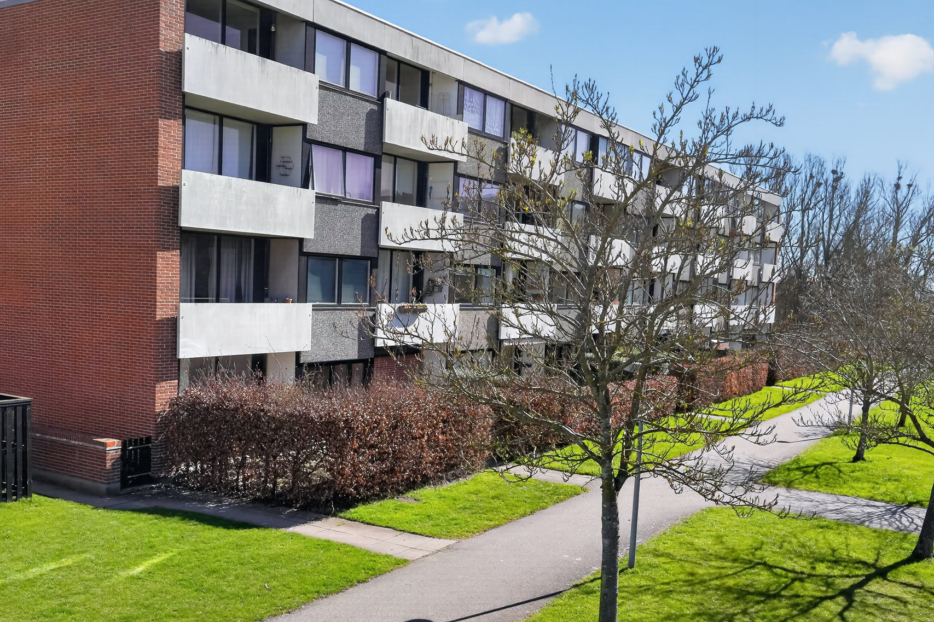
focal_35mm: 36
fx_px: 934
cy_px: 381
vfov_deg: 36.7
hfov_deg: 53.1
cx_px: 428
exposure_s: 1/3200
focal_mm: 24
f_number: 8
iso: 1250
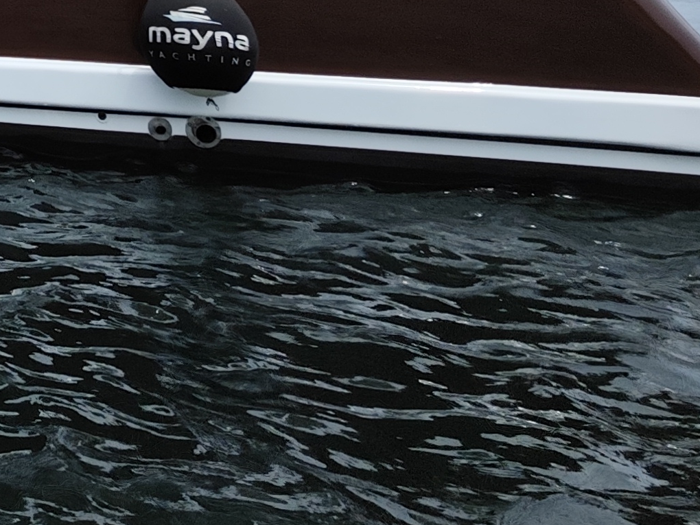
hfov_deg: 23.8
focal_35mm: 56
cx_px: -447
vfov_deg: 19.8
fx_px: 1132
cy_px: -399
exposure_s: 1/997
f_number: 2.2
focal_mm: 2.16
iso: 50
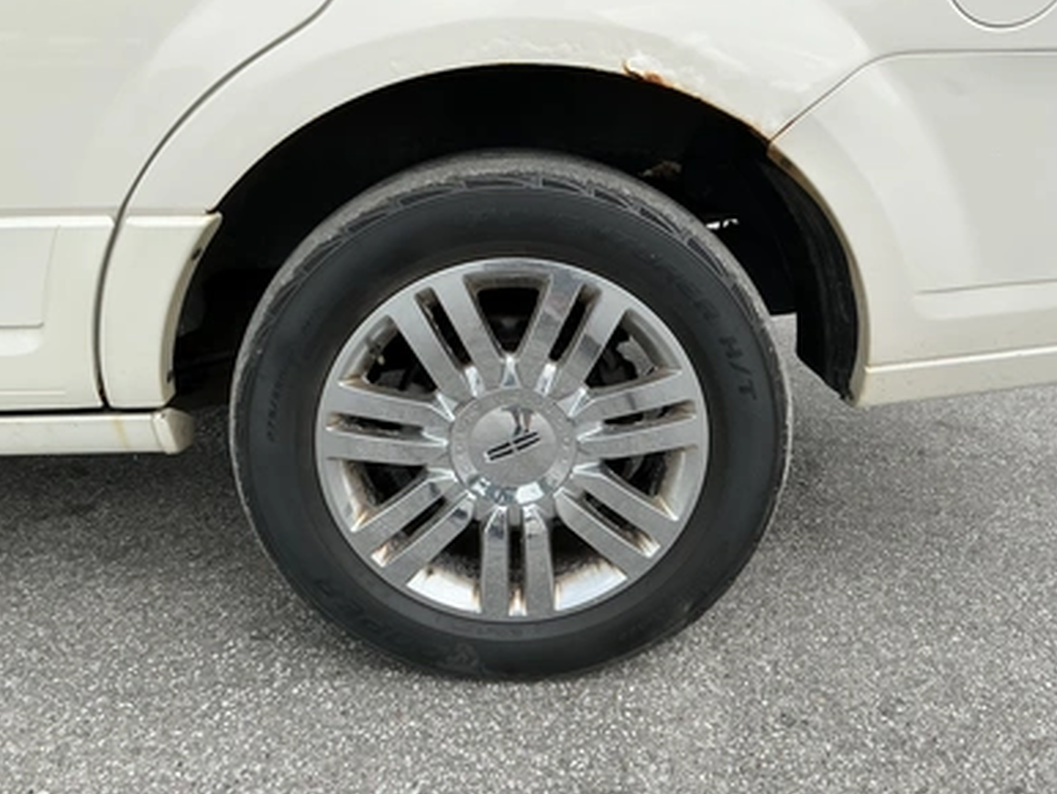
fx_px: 886
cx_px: 520
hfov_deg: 61.6
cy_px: 394
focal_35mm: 29
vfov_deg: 48.3
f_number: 1.8
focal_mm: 3
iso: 25
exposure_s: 1/378
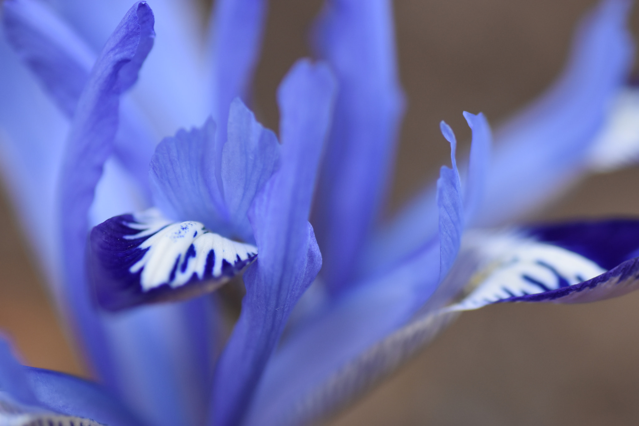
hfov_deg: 15.2
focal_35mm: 135
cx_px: 320
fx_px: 2396
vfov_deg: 10.2
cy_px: 213
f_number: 4.5
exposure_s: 1/1000
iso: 720
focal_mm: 90
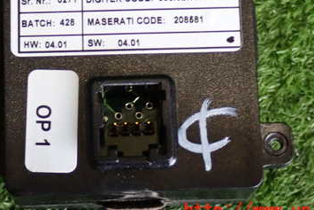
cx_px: 119
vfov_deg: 9.5
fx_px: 1256
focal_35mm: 144
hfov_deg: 14.2
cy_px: 23
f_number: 4.3
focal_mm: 14.62
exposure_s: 1/30
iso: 800
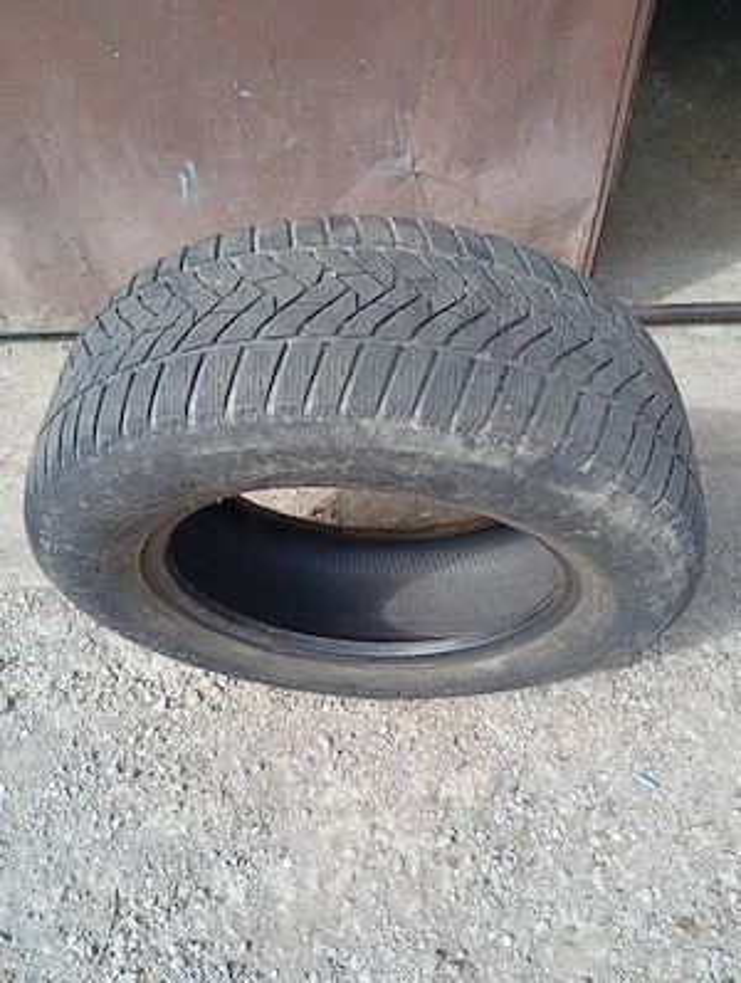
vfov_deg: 65.2
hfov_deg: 51.5
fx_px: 768
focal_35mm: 27
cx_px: 370
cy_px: 492
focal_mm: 3.98
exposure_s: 1/217
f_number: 1.8
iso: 52
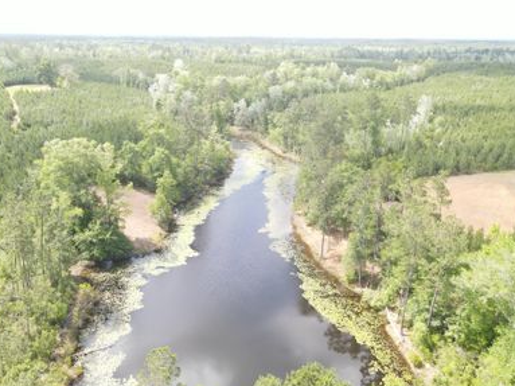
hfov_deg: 65.2
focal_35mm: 27
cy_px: 208
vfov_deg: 51.3
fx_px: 402
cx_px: 229
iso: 100
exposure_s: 1/100
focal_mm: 4.5
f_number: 2.8
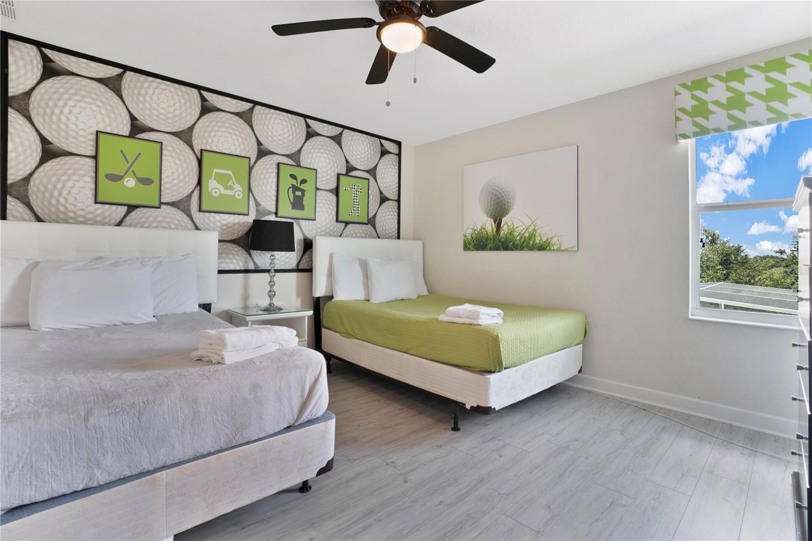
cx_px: 406
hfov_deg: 96.7
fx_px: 361
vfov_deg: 73.7
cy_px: 270
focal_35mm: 16
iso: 640
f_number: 7.1
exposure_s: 1/2.5
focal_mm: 16
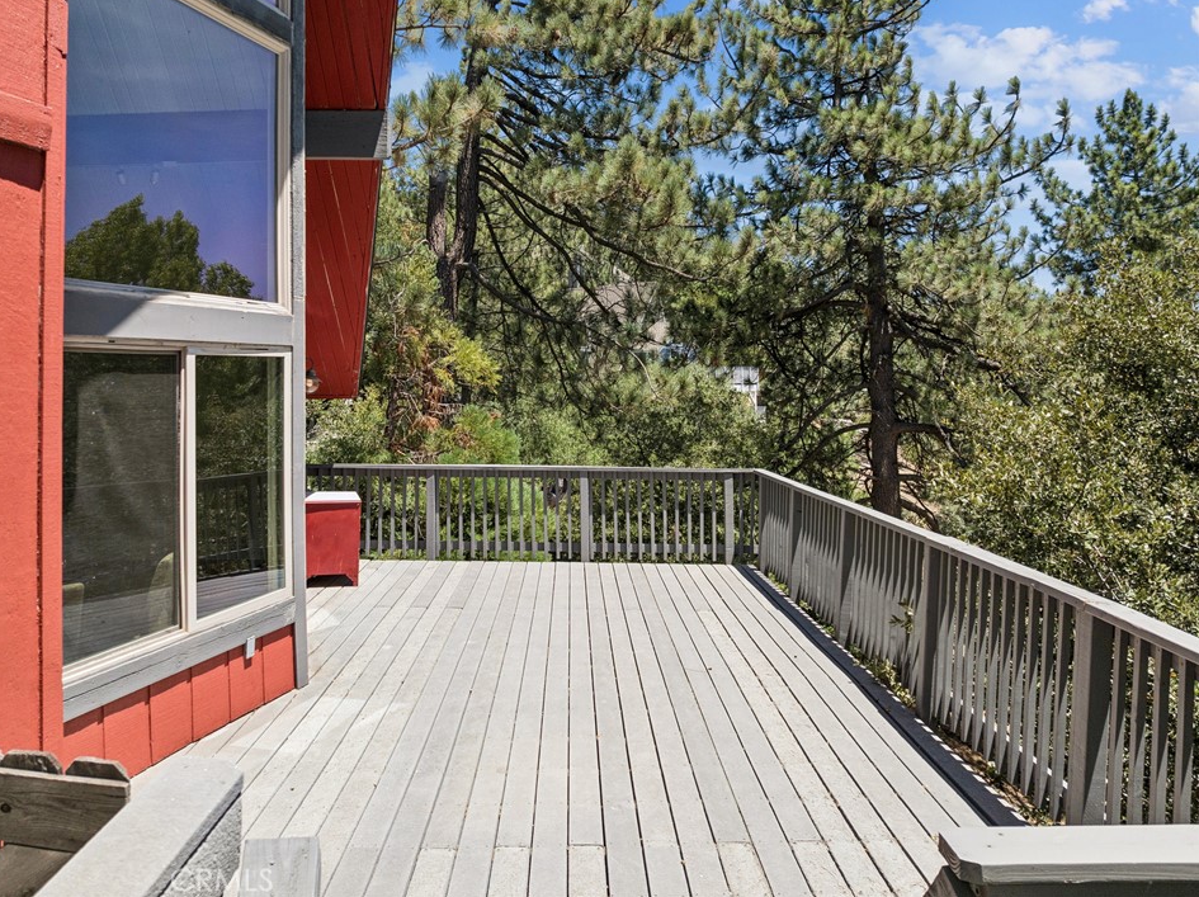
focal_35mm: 26
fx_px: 900
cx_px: 556
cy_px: 412
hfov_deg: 67.3
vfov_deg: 52.9
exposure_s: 1/60
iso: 110
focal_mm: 12.3
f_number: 2.8
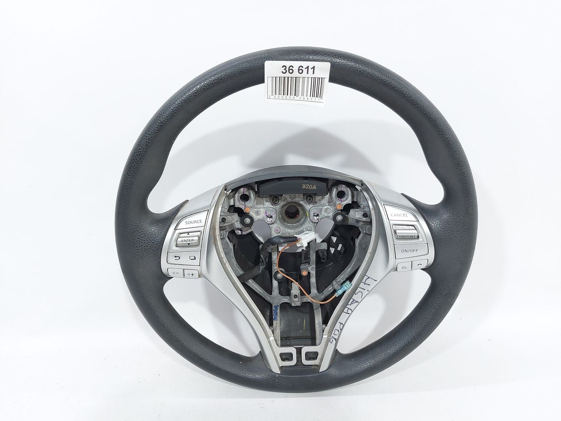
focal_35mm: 24
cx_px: 280
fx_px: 389
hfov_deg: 71.6
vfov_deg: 56.8
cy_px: 210
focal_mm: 5.23
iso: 80
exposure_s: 1/50
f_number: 1.8
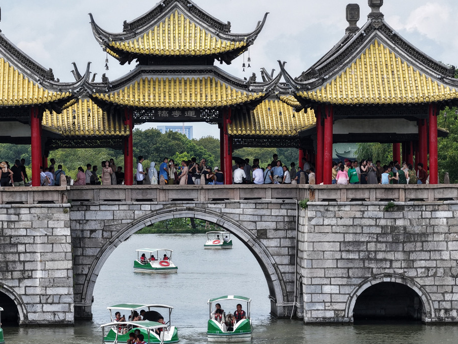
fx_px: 2950
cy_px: 165
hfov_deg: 8.9
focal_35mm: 223
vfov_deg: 6.7
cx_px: 184
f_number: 2.8
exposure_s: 1/1000
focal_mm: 40
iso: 125
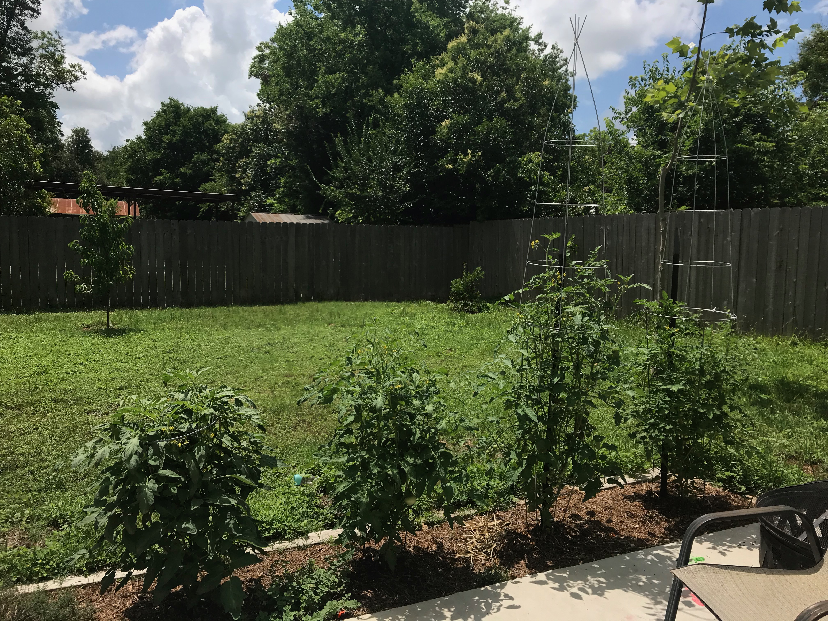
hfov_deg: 63.4
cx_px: 414
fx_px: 670
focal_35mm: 28
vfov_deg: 49.7
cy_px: 310
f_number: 1.8
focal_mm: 3.99
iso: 20
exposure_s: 1/3096
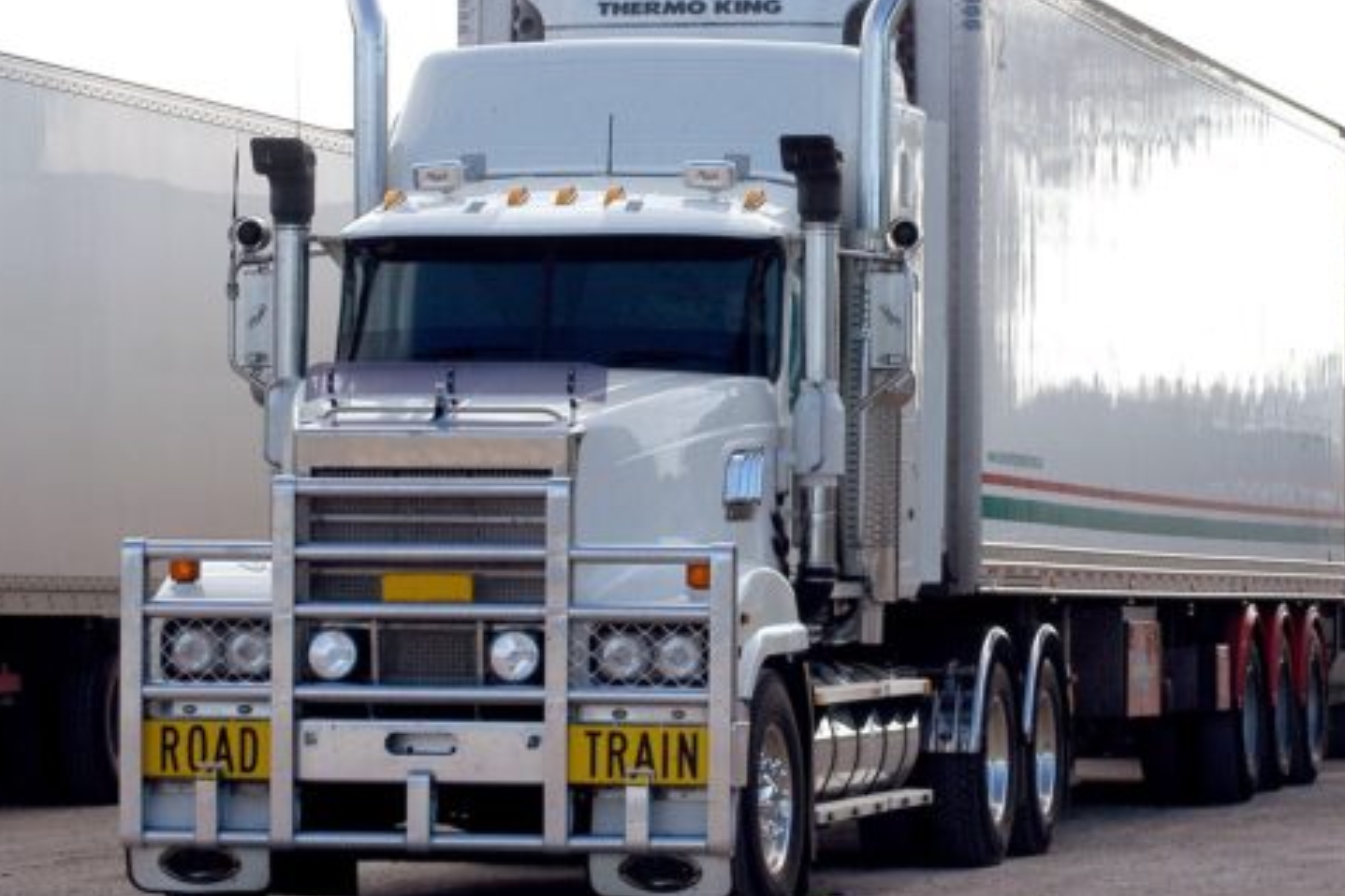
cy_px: 375
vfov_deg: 7.3
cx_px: 809
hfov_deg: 10.9
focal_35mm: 188
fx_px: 7021
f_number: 18
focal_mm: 80
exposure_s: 1/100
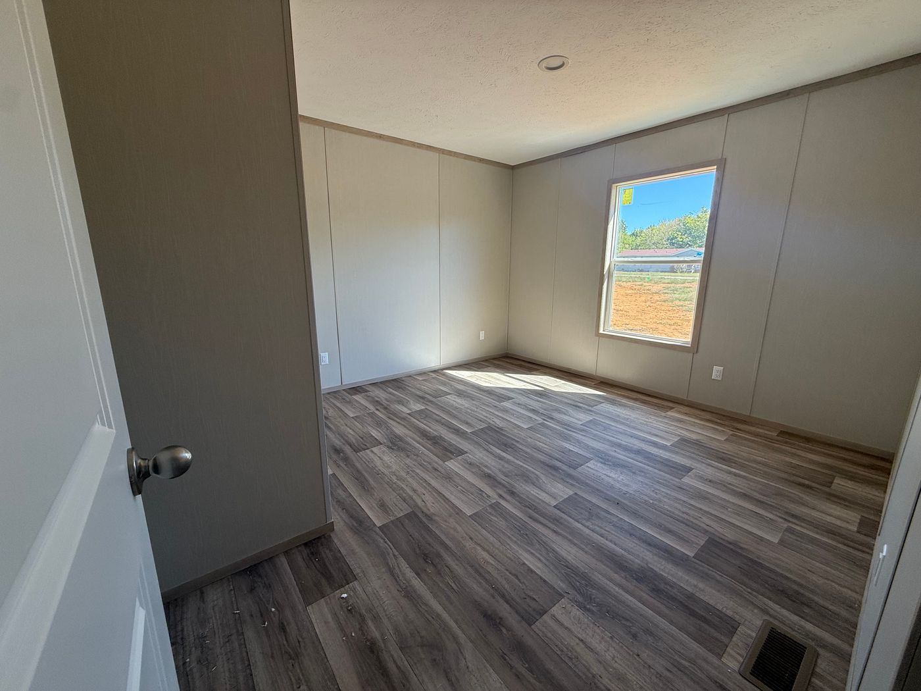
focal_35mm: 14
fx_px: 372
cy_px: 346
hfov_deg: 102.1
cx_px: 460
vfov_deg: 85.7
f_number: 2.2
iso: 64
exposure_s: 1/107
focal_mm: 2.22
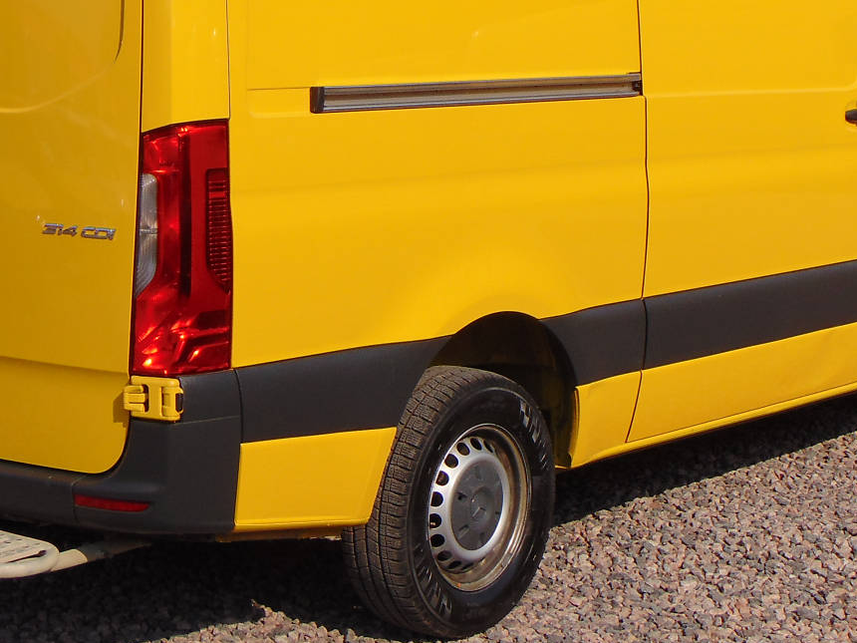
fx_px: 2302
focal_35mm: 93
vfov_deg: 15.8
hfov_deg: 21.1
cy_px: 104
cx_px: 375
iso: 80
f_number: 9
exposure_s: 1/250
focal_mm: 9
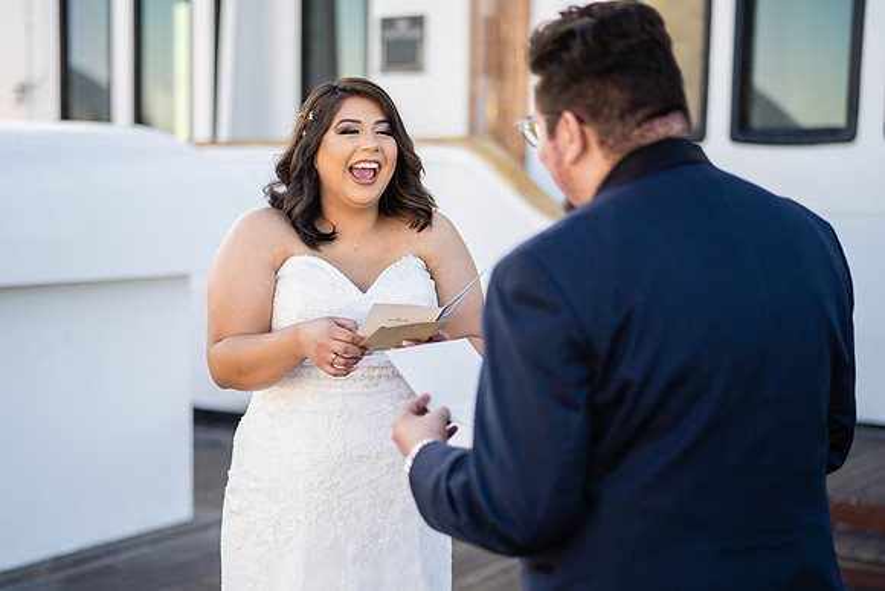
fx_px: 1406
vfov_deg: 23.7
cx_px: 379
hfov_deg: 34.9
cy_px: 338
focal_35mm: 57
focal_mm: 50
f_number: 1.4
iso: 200
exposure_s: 1/2500
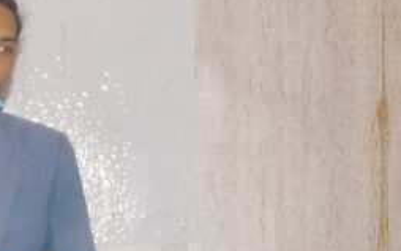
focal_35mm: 111
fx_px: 1214
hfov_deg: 17.7
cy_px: 319
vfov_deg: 11.5
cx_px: -104
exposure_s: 1/60
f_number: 4
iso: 400
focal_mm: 18
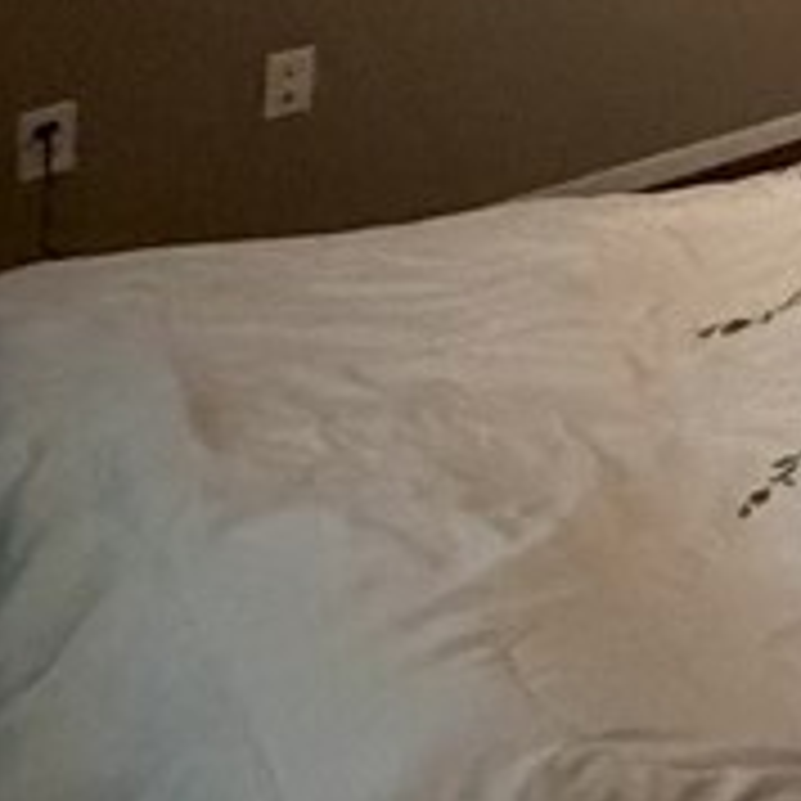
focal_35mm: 71
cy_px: -850
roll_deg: +1.3
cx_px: 1827
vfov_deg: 17.0
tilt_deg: +4.9
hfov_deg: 15.6
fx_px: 1859
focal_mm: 2.22
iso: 1250
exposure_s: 1/40
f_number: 2.2
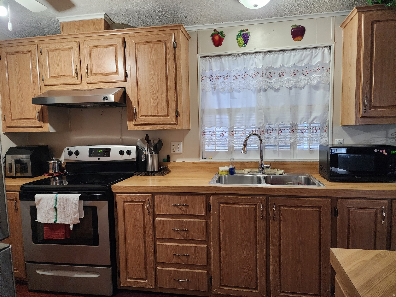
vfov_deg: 58.9
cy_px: 148
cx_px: 198
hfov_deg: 73.9
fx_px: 263
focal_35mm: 23
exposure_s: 1/120
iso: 800
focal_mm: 6.4
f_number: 1.8
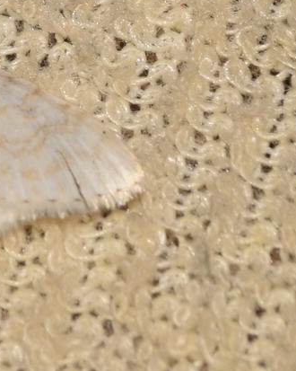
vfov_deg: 4.2
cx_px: -92
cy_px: 118
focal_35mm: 458
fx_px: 5019
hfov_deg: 3.4
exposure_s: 1/125
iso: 100
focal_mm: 140
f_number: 16
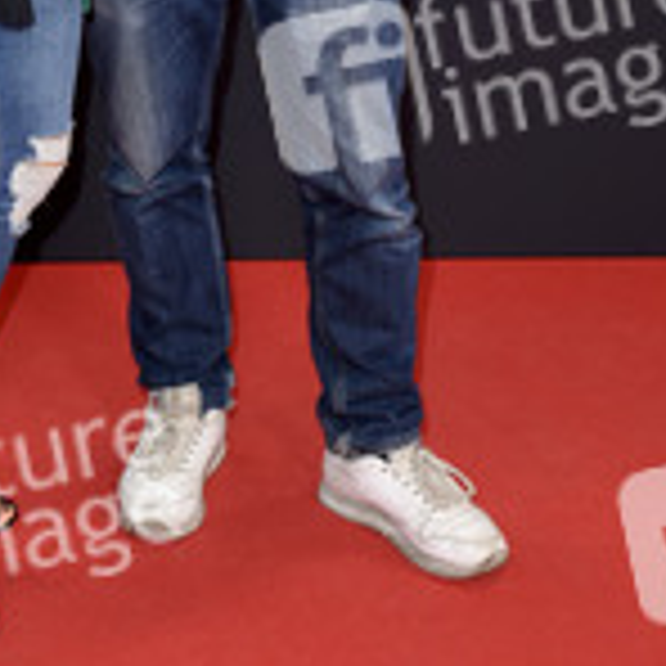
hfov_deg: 18.4
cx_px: 81
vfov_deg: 17.7
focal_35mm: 93
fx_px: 2028
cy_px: -158
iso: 400
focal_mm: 27
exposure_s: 1/100
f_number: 6.3
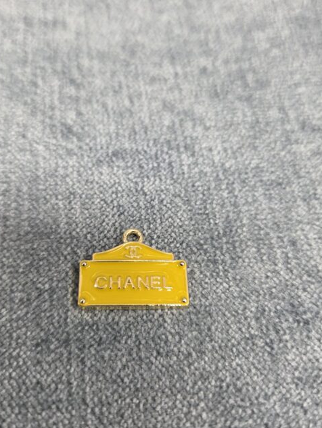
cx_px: 142
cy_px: 237
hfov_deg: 48.2
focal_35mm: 29
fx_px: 359
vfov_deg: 61.5
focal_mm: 5.4
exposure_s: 1/120
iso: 500
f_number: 1.8
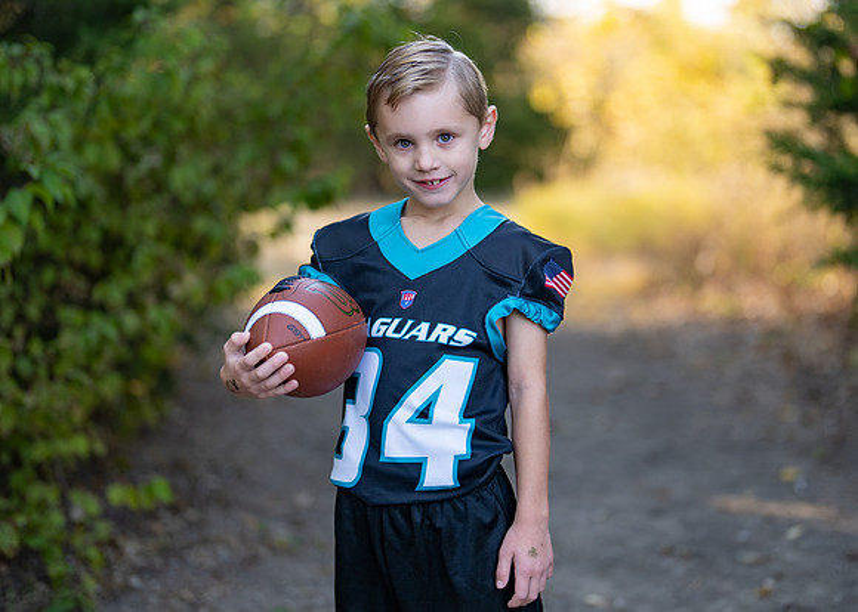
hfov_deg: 33.0
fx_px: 1449
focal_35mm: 59
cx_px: 457
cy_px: 272
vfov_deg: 23.9
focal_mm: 50
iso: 100
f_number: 1.2
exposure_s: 1/500
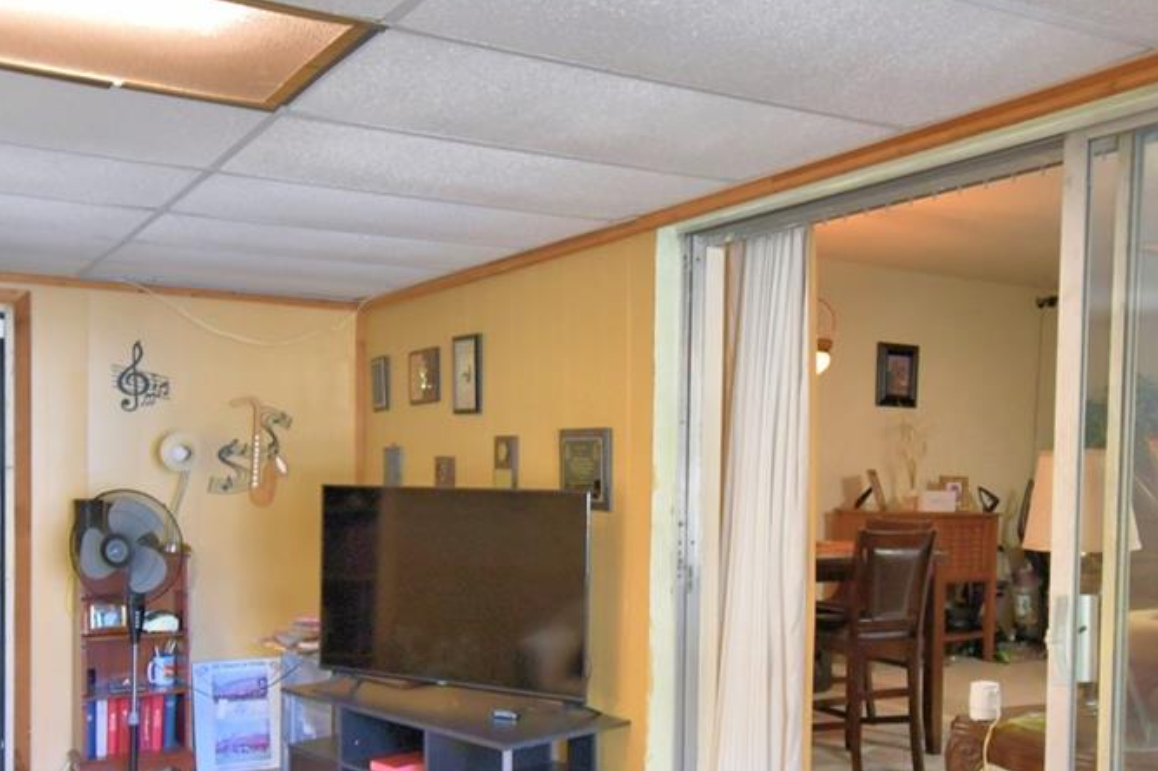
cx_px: 635
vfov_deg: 36.6
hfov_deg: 53.1
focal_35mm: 36
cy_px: 491
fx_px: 1157
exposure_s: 1/40
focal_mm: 10
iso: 400
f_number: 4.5
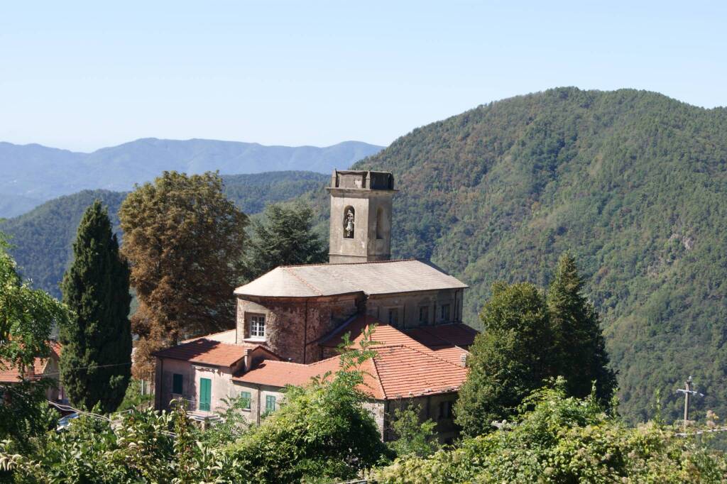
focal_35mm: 82
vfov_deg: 16.5
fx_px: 1665
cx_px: 364
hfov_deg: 24.6
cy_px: 242
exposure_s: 1/125
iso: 100
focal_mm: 55
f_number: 9
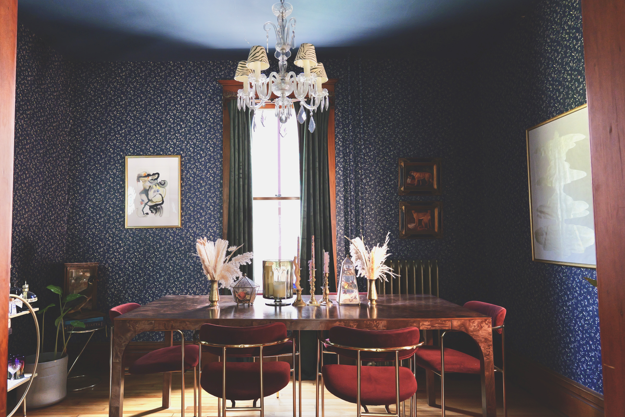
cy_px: 211
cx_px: 285
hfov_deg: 75.9
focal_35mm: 23
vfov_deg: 55.1
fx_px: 399
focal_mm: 20
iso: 2500
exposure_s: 1/30
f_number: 4.7
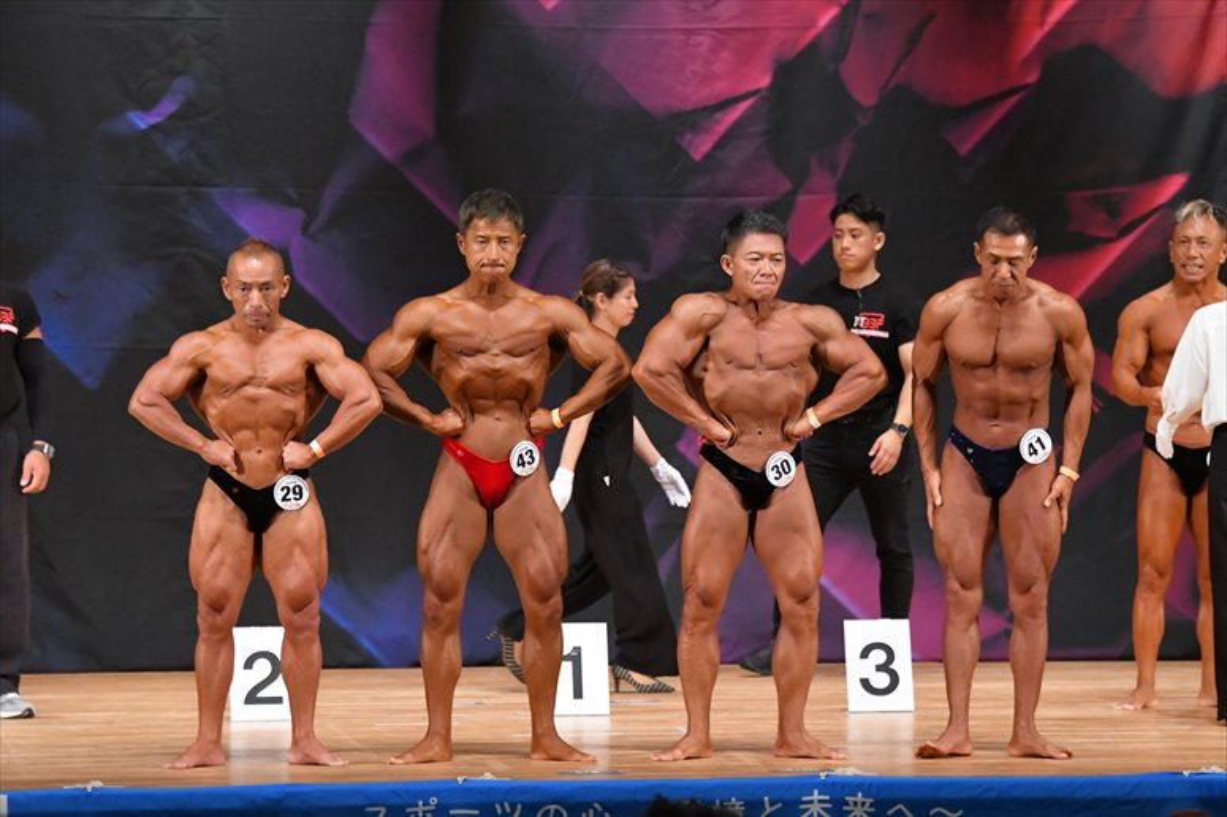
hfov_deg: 10.2
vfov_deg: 6.8
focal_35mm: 202
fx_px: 6882
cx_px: 614
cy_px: 408
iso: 5600
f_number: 5.6
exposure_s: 1/400
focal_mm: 135
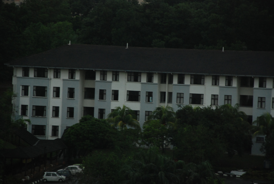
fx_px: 1544
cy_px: 92
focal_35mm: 202
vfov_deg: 6.8
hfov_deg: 10.1
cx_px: 137
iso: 1000
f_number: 6.3
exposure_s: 1/50
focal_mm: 135
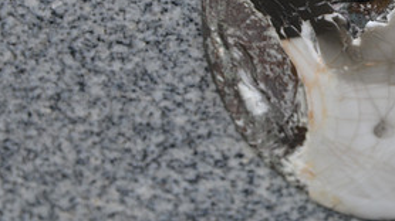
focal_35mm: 229
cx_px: 388
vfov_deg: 5.3
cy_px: 41
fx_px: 2397
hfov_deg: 9.4
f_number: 8
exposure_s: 1/250
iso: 140
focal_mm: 70
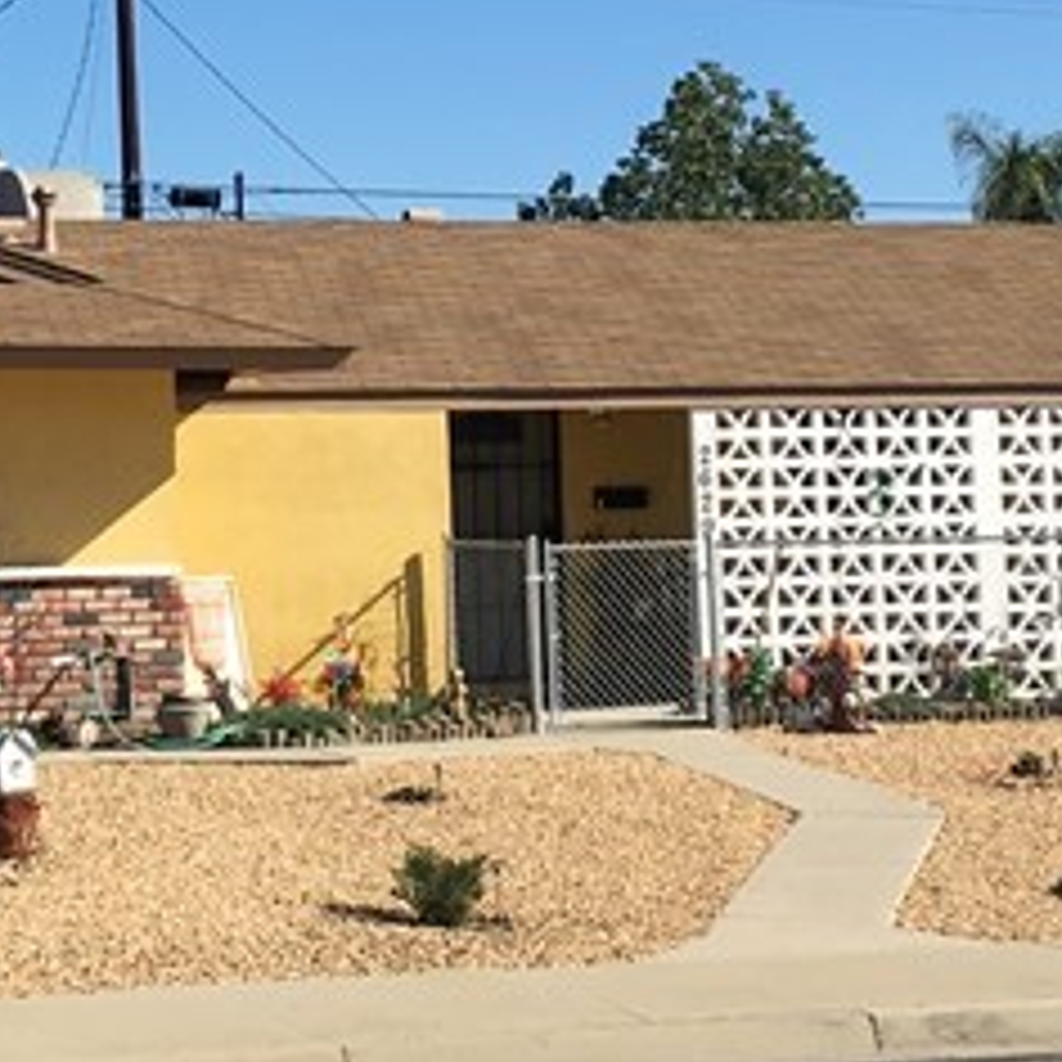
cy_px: 63
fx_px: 3853
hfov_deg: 15.5
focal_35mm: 111
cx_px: 153
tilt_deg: +7.4
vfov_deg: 15.5
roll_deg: +1.4
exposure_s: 1/1637
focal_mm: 4.15
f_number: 2.2
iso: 25
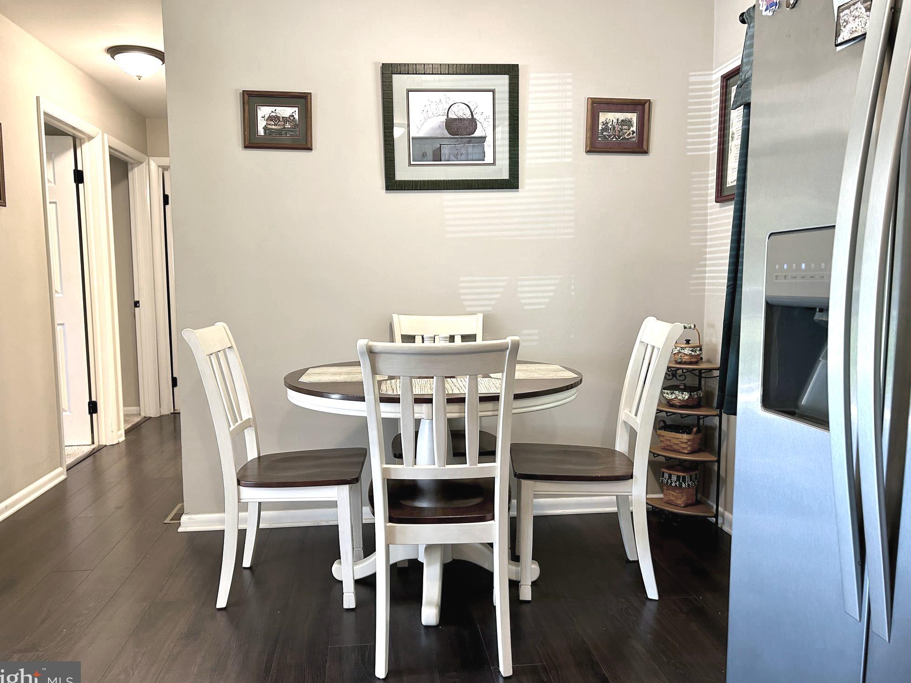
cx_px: 438
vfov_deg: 51.4
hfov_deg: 65.3
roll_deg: +0.8
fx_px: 711
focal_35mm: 27
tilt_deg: -6.7
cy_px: 345
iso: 125
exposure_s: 1/60
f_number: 1.5
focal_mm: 5.7
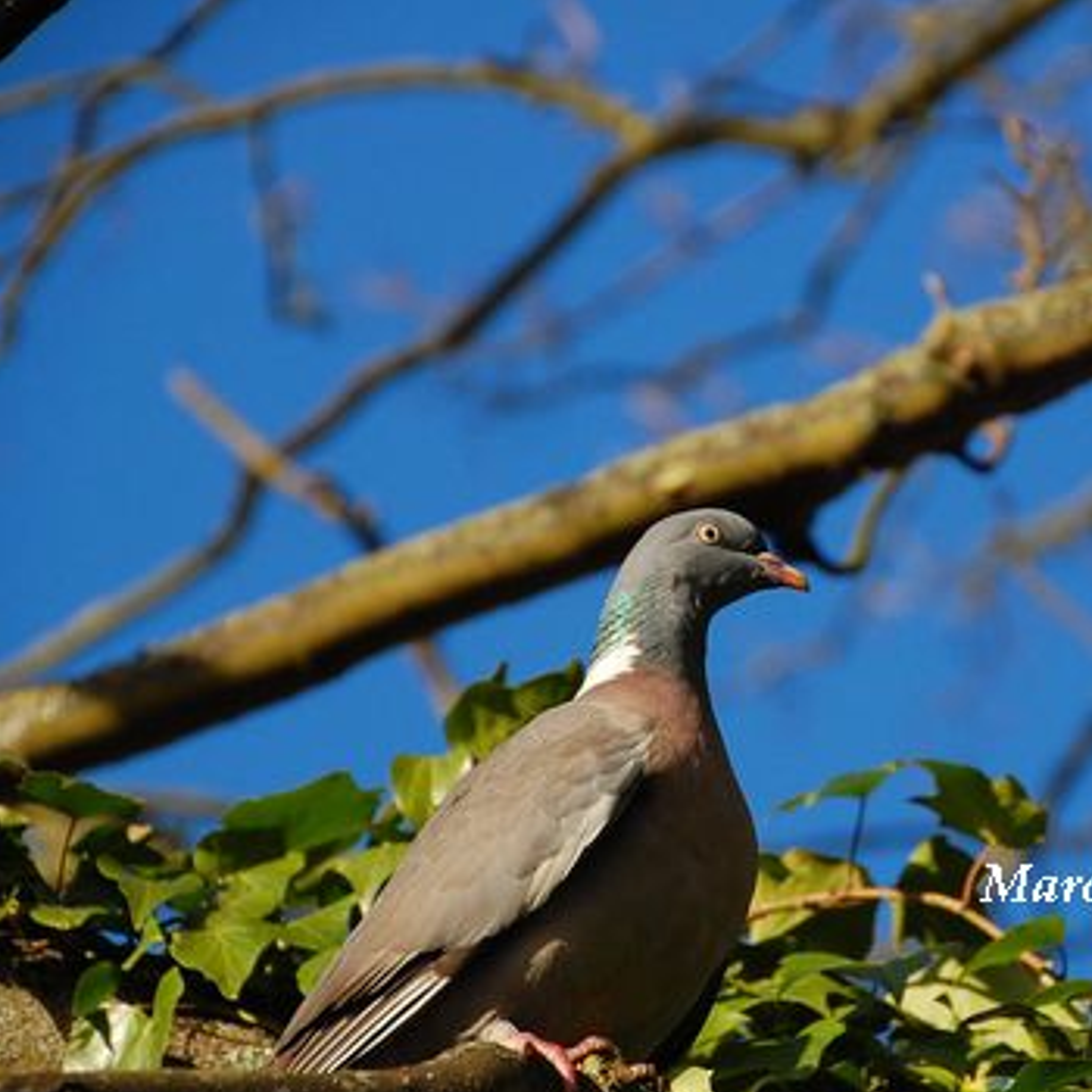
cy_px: 555
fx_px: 9851
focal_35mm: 276
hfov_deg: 6.3
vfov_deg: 6.3
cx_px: 741
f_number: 6
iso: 400
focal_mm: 140
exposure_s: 1/800
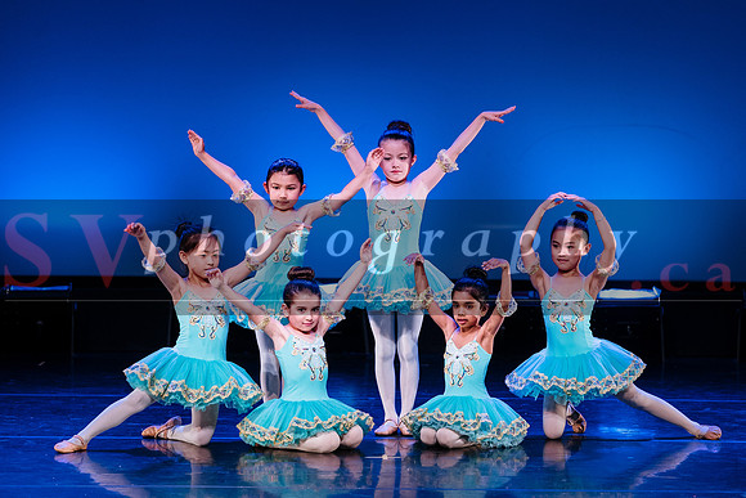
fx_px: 4206
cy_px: 249
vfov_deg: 6.8
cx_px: 373
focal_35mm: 203
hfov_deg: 10.1
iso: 1250
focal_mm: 198
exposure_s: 1/500
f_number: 2.8
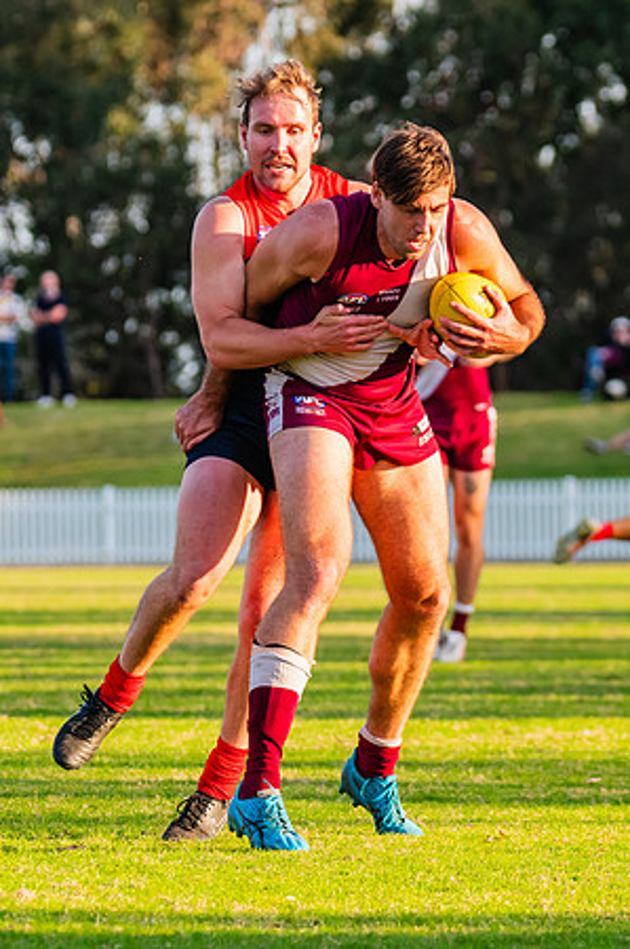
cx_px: 267
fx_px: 10392
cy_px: 493
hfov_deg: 3.5
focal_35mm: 395
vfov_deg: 5.2
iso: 800
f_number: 5.6
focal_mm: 210
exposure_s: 1/1000
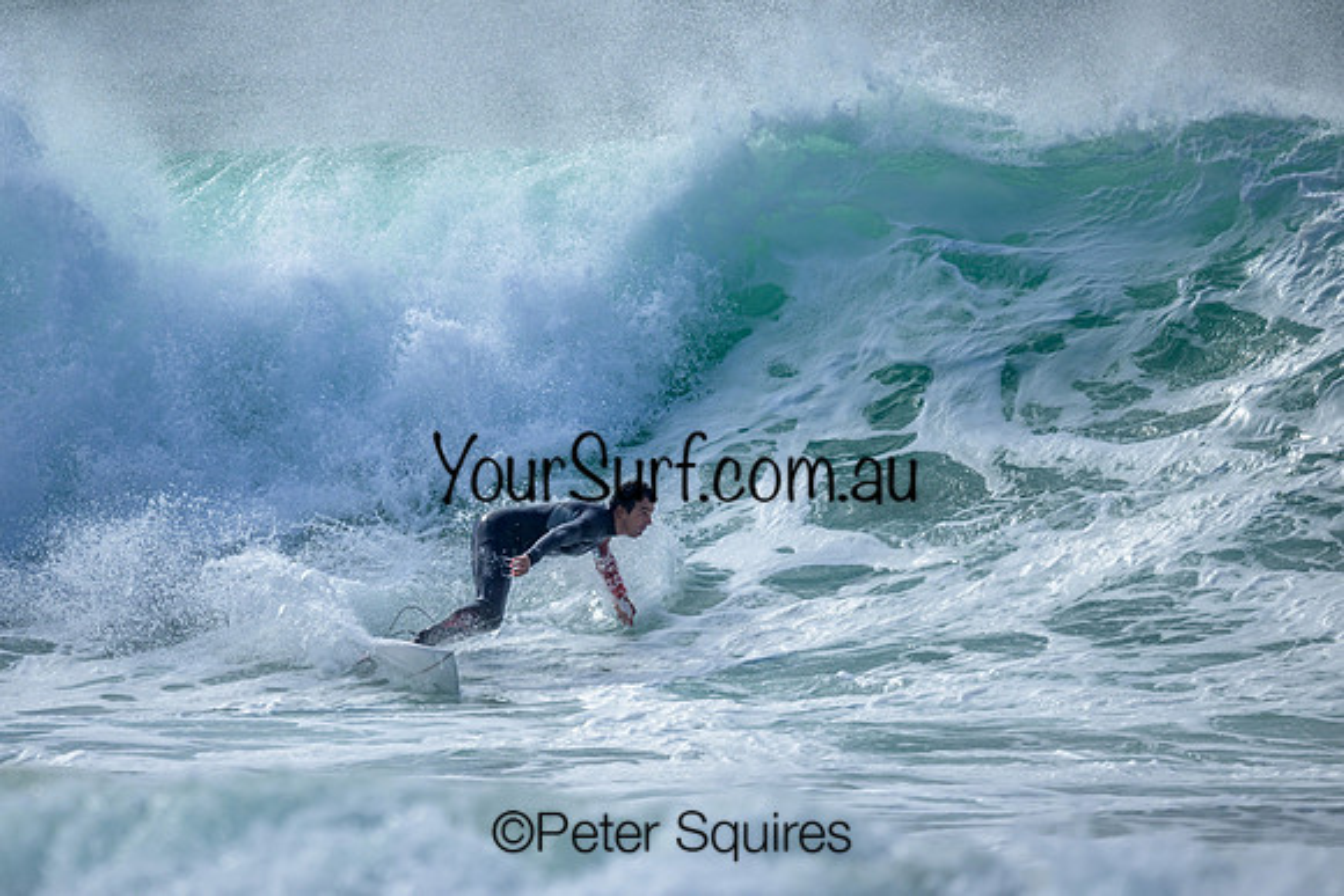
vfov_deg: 1.4
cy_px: 427
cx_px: 532
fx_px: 36097
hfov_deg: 2.1
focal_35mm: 967
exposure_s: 1/2000
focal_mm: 800
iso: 160
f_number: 6.3
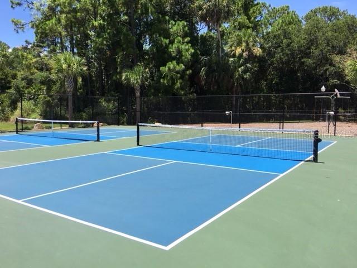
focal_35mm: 29
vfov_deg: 48.2
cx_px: 178
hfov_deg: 61.7
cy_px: 134
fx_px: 299
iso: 25
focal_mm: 4.15
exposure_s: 1/894
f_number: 2.2
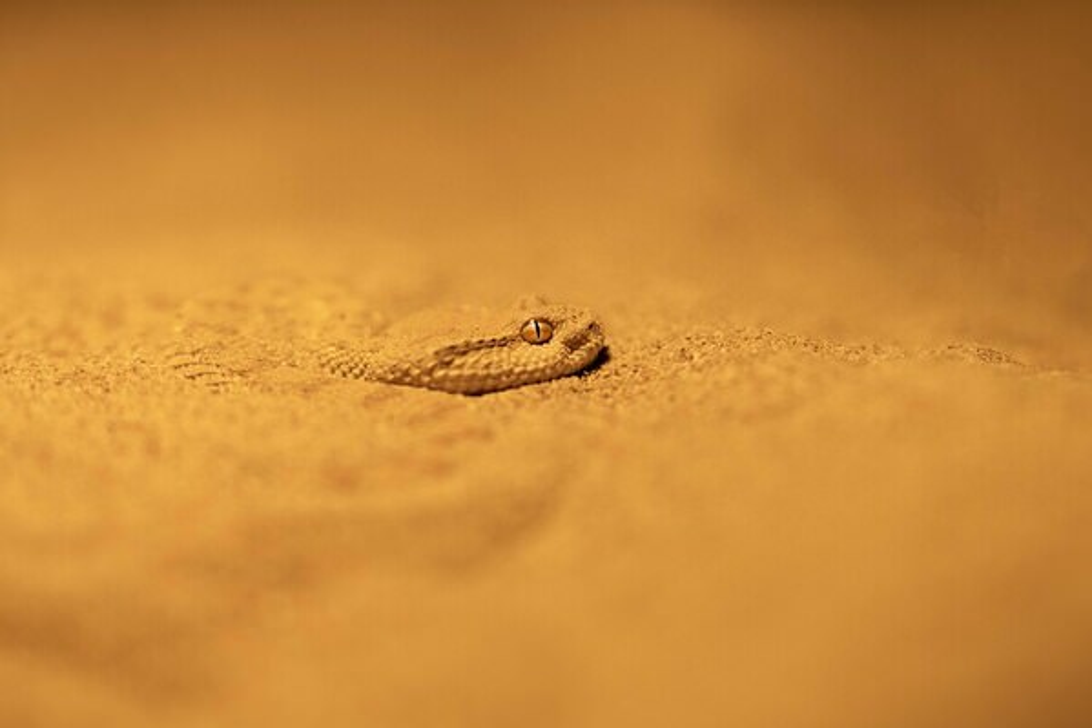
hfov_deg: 22.6
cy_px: 364
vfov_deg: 15.2
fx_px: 2729
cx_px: 546
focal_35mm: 90
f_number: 3.2
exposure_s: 1/640
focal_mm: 90
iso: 2500
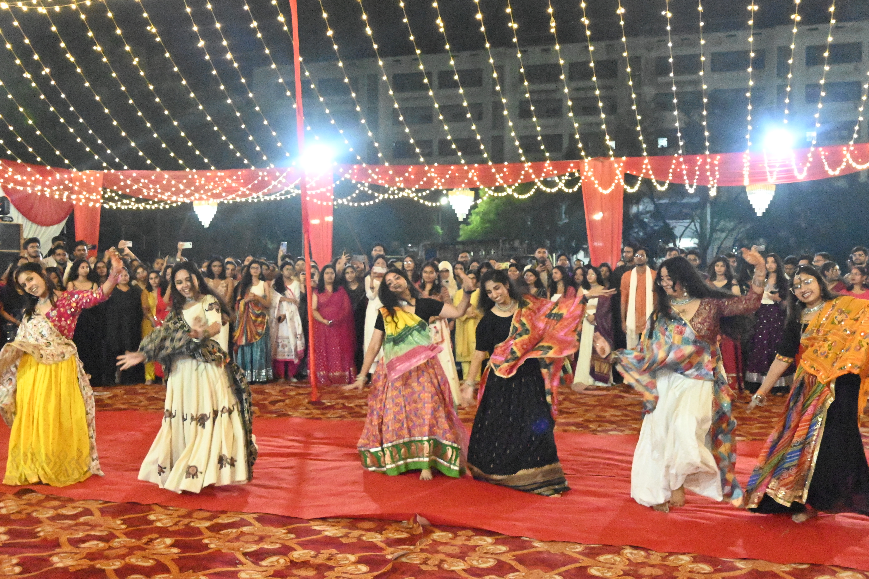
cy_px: 290
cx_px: 434
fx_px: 941
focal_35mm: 39
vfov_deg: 34.2
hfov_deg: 49.6
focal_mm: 26
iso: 25600
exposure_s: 1/125
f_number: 7.1
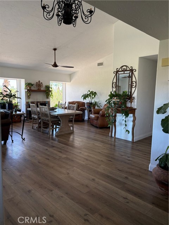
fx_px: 169
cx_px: 84
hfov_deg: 53.1
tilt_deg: -6.0
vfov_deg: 67.3
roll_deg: -1.2
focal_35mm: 26
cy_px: 112
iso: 125
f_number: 1.6
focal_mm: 5.96
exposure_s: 1/157
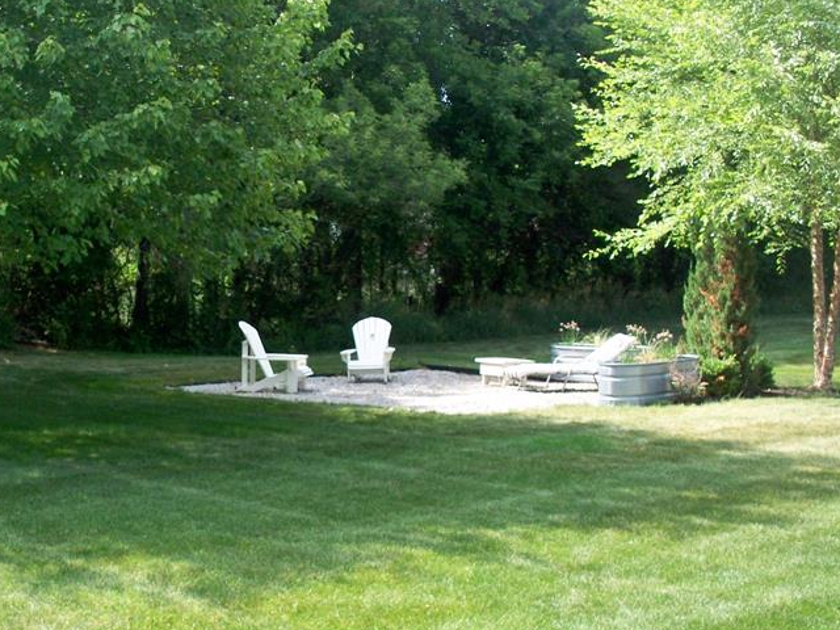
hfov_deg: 33.7
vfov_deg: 26.1
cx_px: 214
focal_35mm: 56
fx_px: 1359
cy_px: 353
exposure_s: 1/500
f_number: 2.8
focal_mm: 7.54
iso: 80
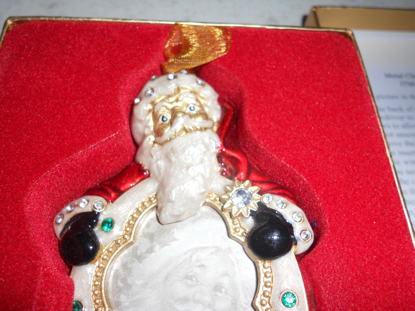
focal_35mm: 32
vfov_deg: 44.2
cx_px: 208
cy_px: 156
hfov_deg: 56.8
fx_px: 384
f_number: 8.8
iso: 80
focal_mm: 5.8
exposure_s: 1/25
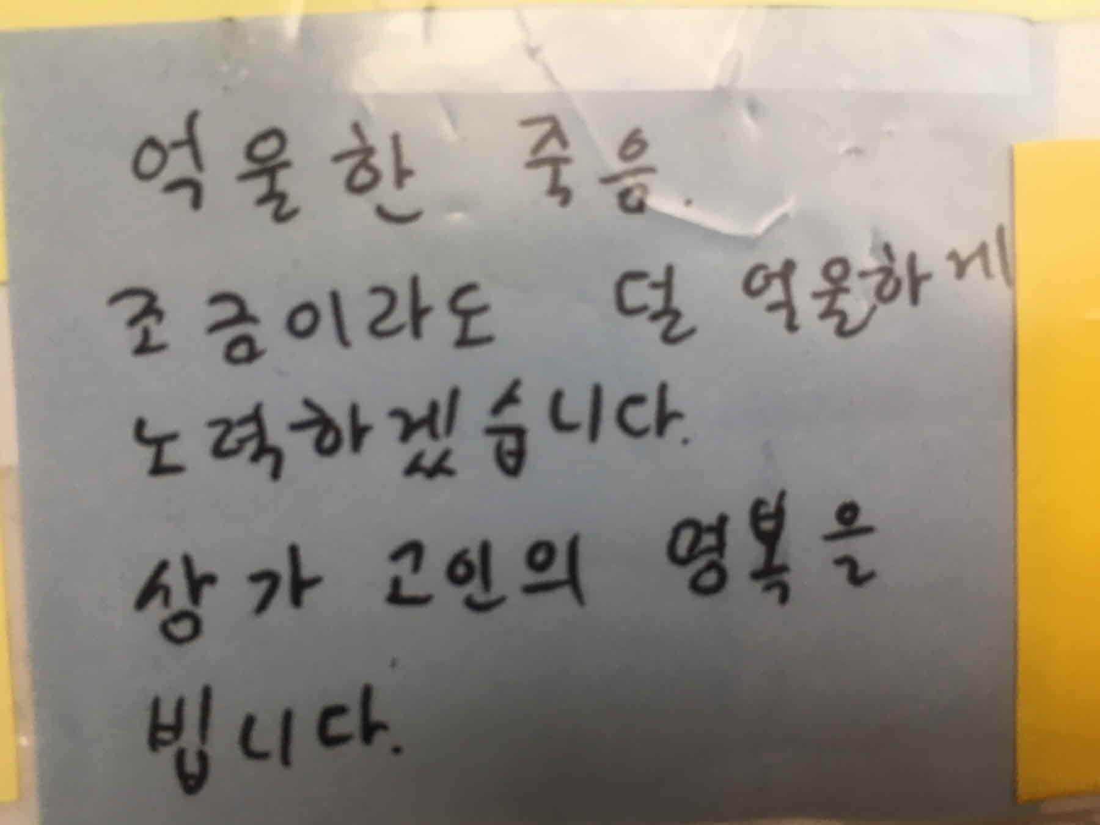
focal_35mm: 29
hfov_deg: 61.7
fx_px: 922
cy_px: 412
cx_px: 550
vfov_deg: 48.2
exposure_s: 1/40
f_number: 2.2
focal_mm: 4.15
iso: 25
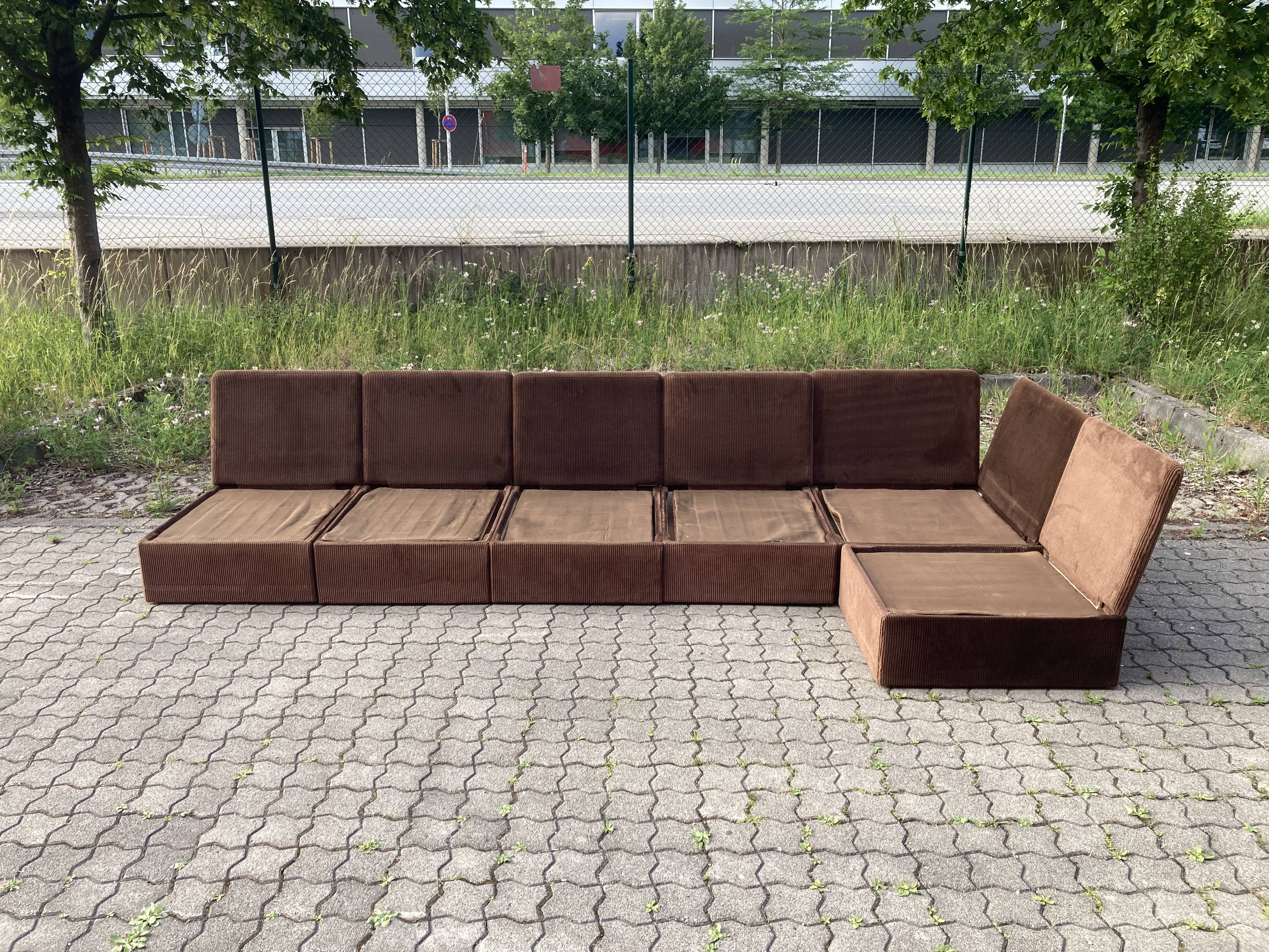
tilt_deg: -17.9
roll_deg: +0.0
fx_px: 1026
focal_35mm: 28
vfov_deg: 49.7
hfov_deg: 63.4
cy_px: 476
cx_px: 634
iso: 20
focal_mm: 3.99
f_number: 1.8
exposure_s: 1/139
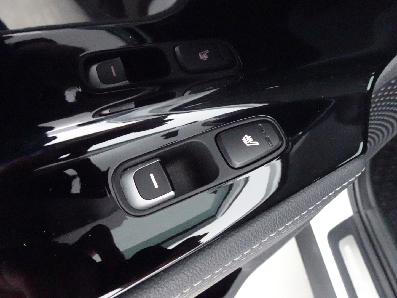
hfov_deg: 71.6
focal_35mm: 24
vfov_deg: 56.8
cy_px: 149
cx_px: 198
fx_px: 275
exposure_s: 1/10
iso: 3200
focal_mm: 4.25
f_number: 3.5
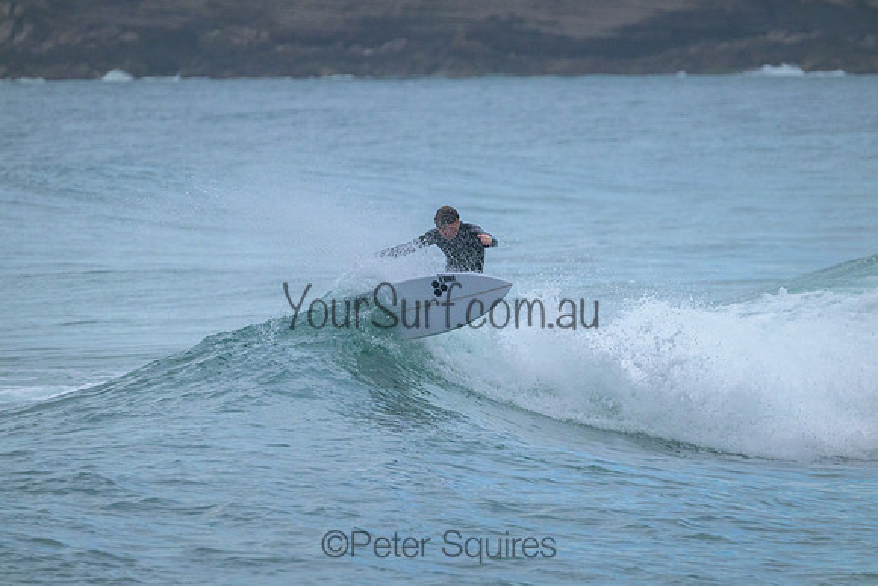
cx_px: 439
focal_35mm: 610
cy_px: 293
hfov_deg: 3.4
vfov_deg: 2.3
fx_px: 14880
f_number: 11
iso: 3200
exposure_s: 1/1250
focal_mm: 610
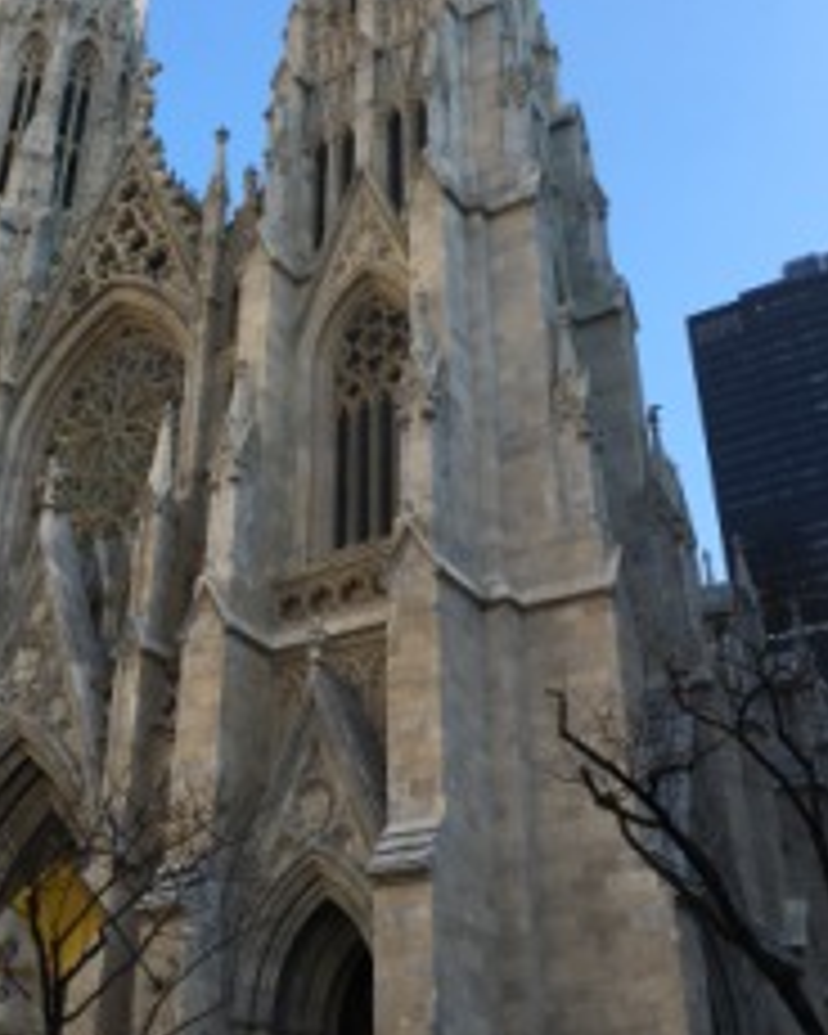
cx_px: 256
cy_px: 360
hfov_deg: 33.1
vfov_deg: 40.7
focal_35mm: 45
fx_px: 1378
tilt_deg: +35.5
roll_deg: -2.3
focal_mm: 4.15
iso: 25
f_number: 2.2
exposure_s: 1/469
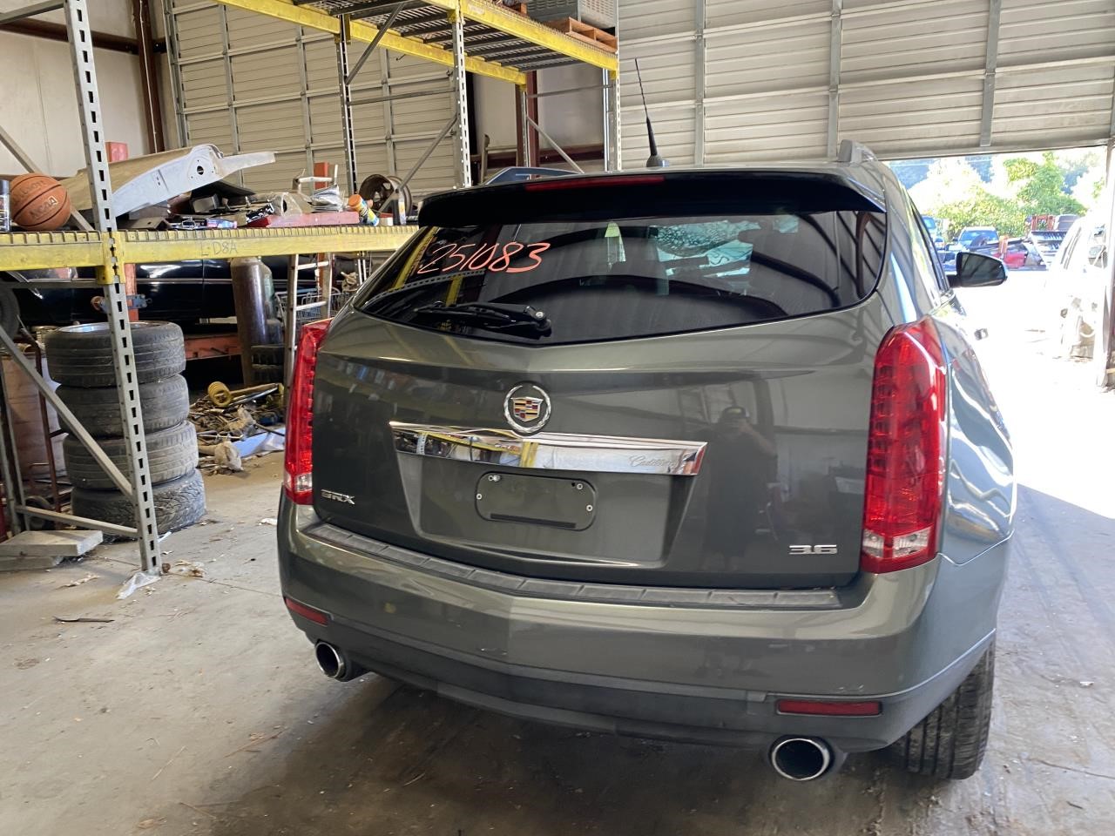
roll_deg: +2.1
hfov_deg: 67.3
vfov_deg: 53.1
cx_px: 558
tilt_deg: -7.1
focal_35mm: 26
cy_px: 418
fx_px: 837
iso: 125
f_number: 1.8
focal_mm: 4.25
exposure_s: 1/75
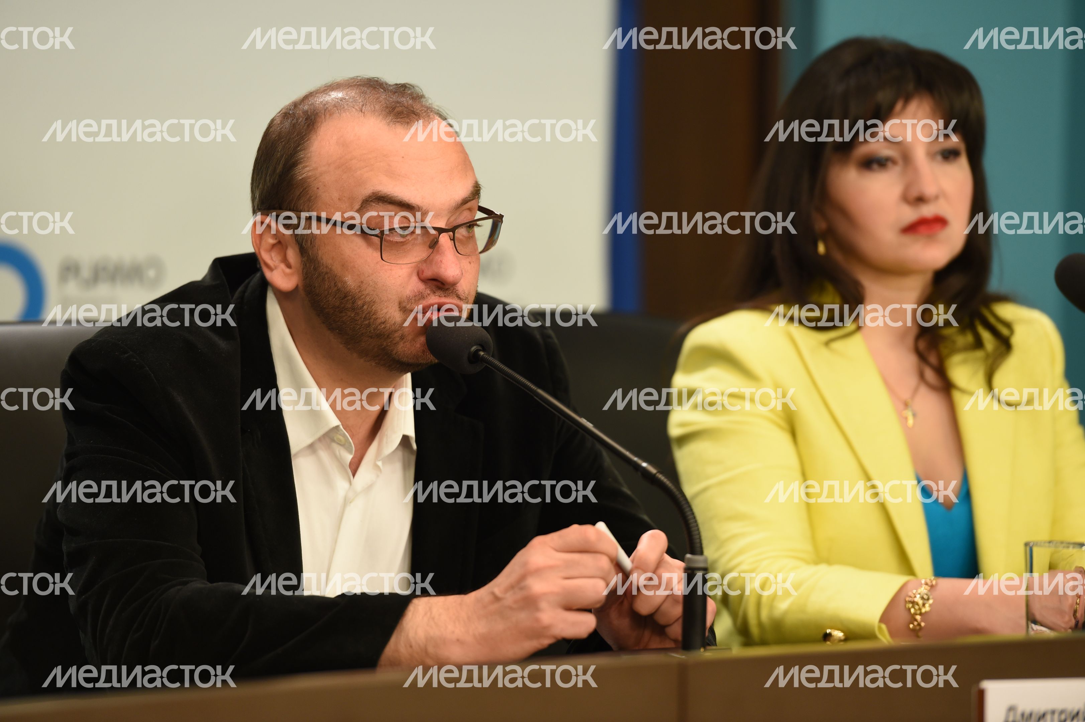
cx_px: 542
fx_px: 6024
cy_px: 361
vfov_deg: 6.9
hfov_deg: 10.3
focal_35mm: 200
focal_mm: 200
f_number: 3.2
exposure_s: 1/160
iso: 1000
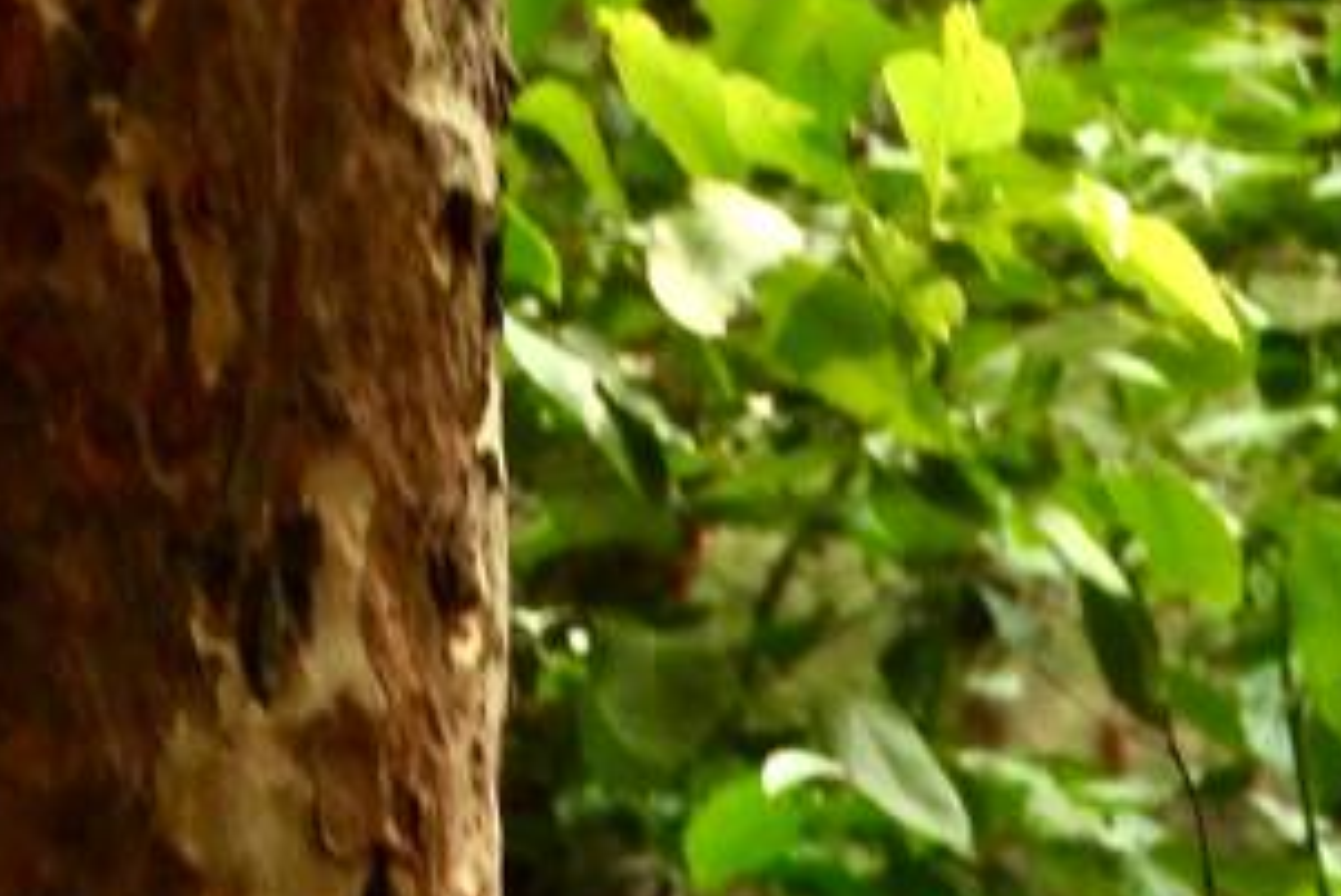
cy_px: -1110
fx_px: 27167
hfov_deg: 2.8
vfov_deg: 1.9
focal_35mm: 729
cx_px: -165
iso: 200
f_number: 4.5
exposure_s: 1/125
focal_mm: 39.3
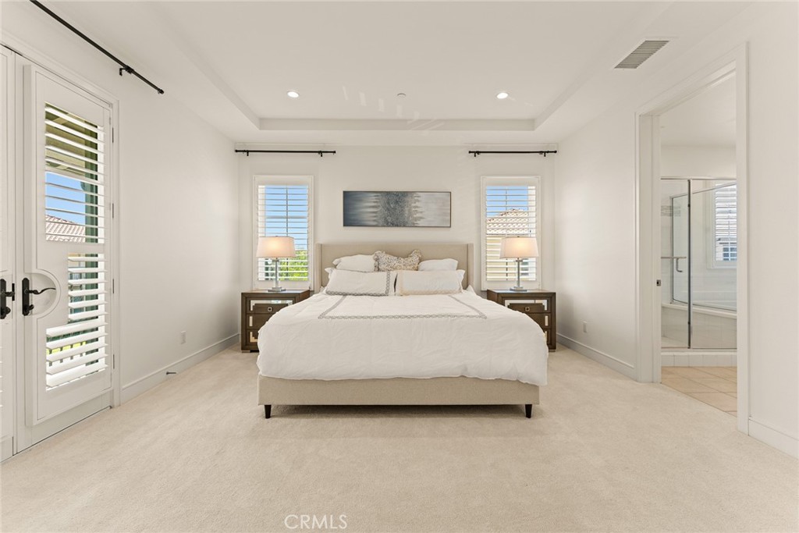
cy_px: 266
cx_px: 400
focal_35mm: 14
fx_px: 311
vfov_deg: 81.2
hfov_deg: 104.2
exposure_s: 1/13
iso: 320
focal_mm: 14
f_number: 6.3
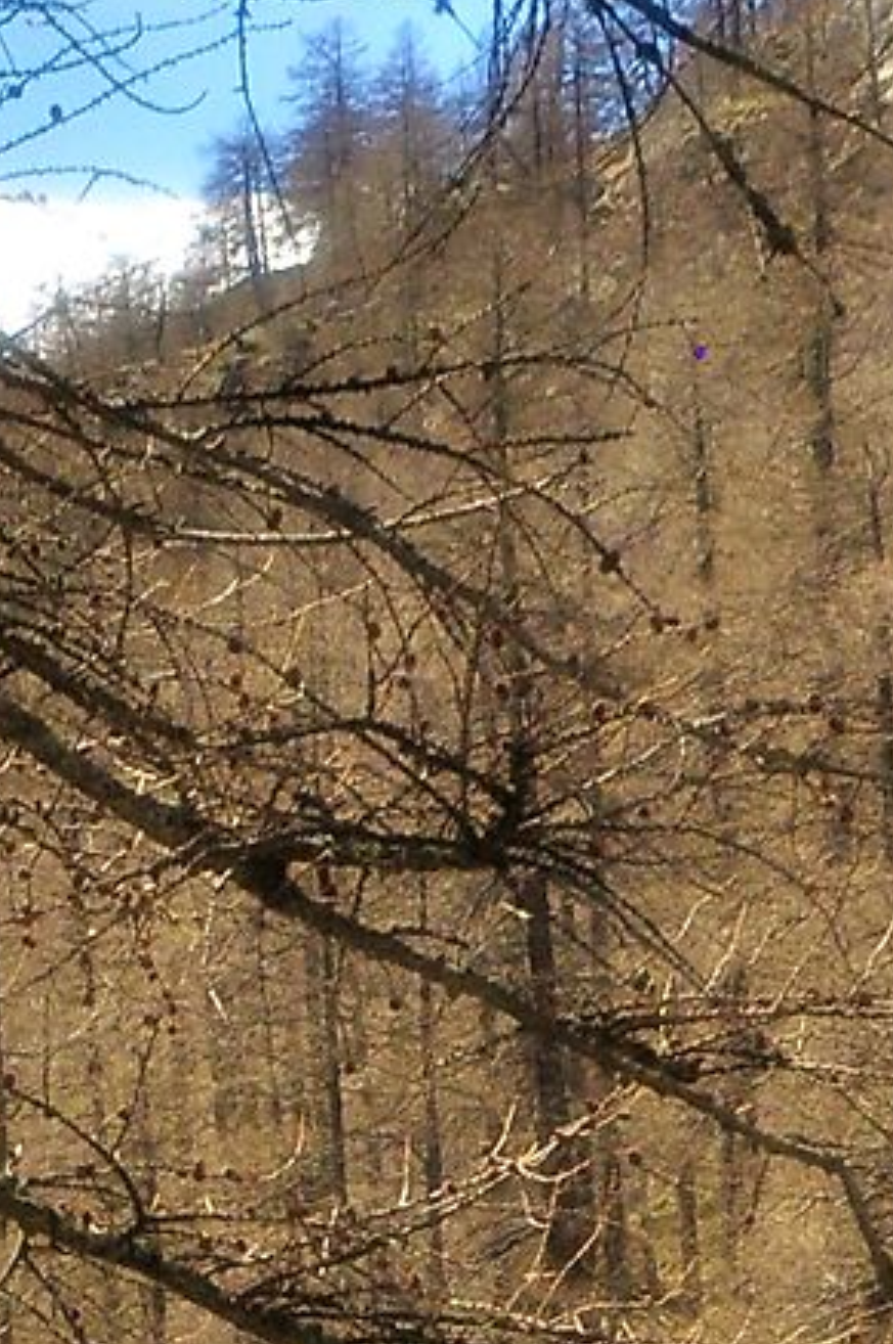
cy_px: 2292
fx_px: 8578
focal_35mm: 230
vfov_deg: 8.7
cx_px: -295
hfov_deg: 5.9
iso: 400
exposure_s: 1/250
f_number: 10
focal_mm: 28
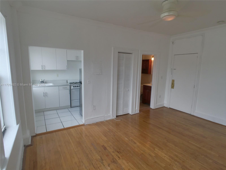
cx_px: 113
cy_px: 85
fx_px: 189
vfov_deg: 48.2
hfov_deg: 61.7
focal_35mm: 29
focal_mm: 4.15
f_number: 2.2
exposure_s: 1/370
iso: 32
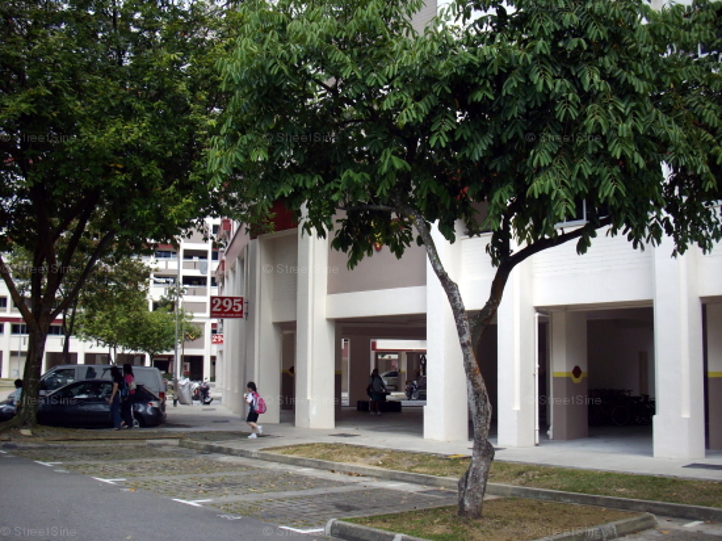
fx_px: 771
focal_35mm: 37
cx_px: 361
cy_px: 270
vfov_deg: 38.6
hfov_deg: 50.2
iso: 80
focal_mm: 6.2
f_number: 2.8
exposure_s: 1/320
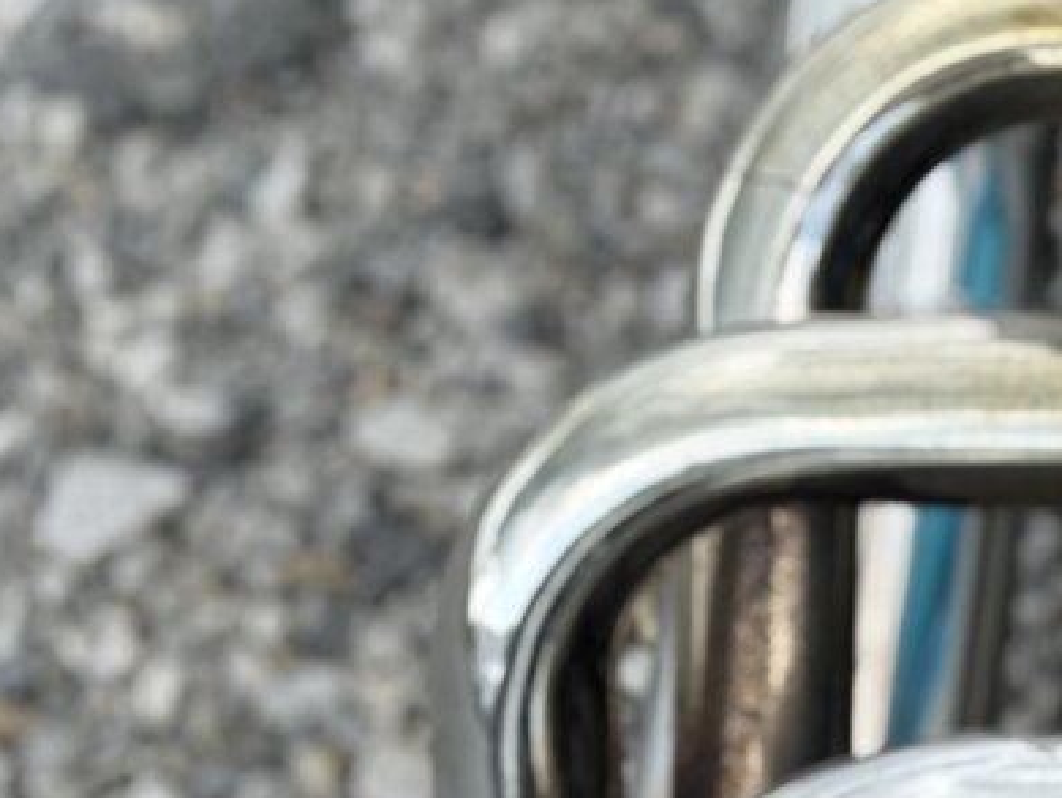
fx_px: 5802
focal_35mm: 189
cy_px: 365
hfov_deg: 10.1
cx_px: 1596
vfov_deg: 7.9
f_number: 1.78
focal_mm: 6.76
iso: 80
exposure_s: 1/1070
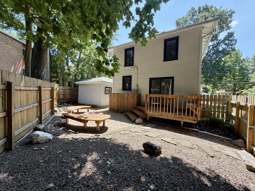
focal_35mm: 14
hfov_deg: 102.1
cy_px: 96
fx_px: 103
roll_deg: -1.3
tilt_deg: -1.5
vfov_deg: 85.7
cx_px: 128
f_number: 2.2
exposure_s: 1/210
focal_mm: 2.22
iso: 50
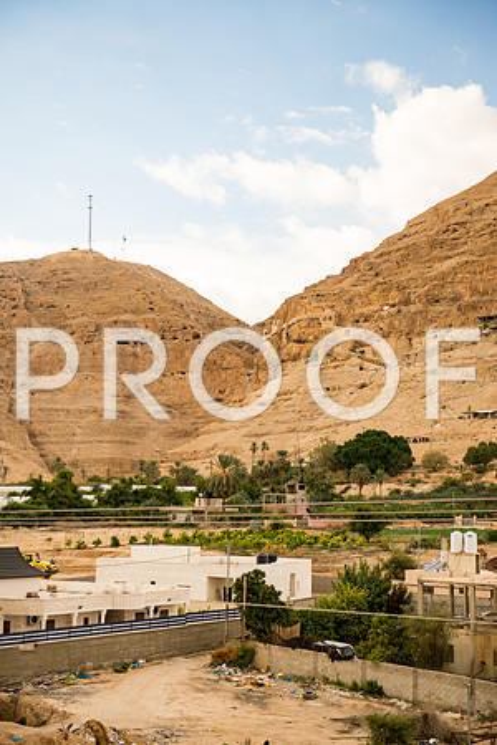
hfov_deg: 24.6
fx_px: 1139
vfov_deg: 36.2
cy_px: 372
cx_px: 248
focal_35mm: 55
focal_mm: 55
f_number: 2.8
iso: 200
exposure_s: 1/2000
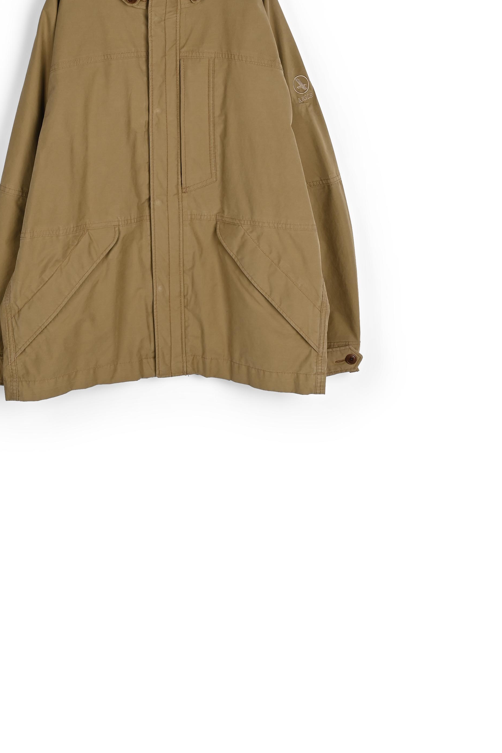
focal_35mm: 63
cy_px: 245
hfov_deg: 21.5
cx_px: 163
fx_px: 1318
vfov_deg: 31.6
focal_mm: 44
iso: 100
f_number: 11
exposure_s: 1/125
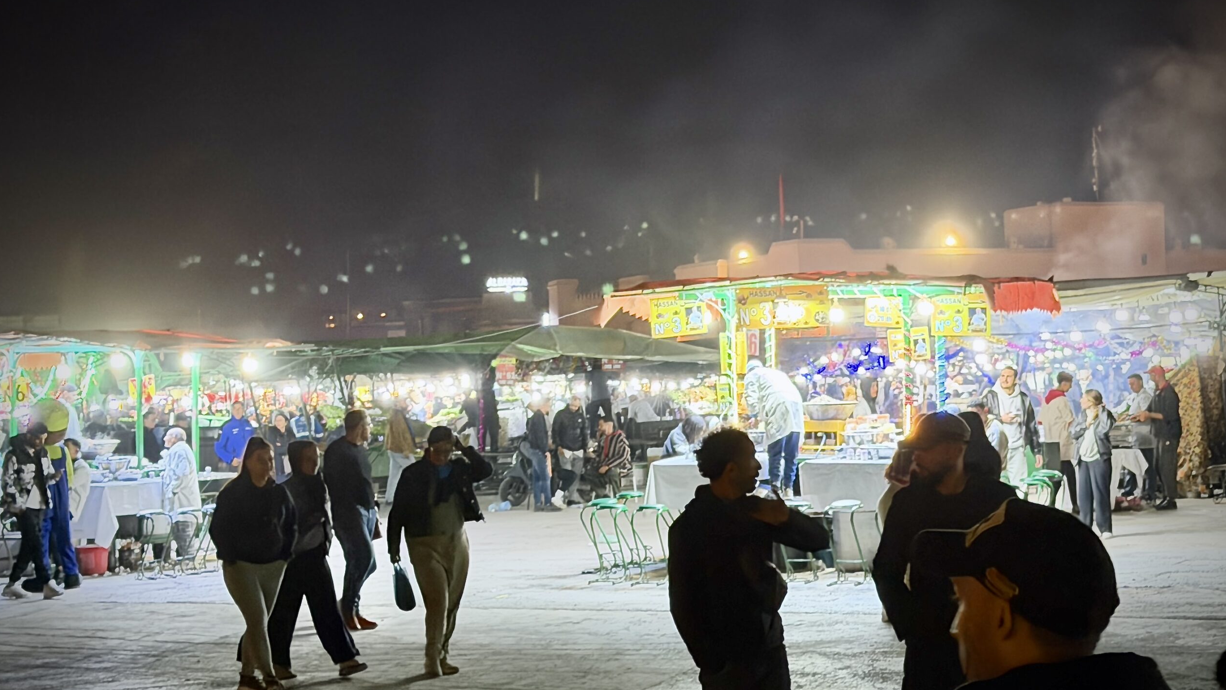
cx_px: 608
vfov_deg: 22.6
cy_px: 375
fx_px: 1723
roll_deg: +2.1
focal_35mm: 53
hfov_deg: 39.2
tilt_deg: +0.6
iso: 500
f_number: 1.78
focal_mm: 6.76
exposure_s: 1/33
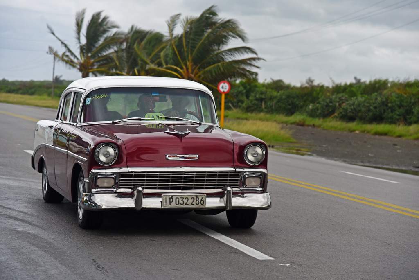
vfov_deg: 11.4
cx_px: 210
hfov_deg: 17.1
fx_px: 1397
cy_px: 140
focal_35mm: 120
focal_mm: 120
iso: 400
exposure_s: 1/400
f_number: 4.5
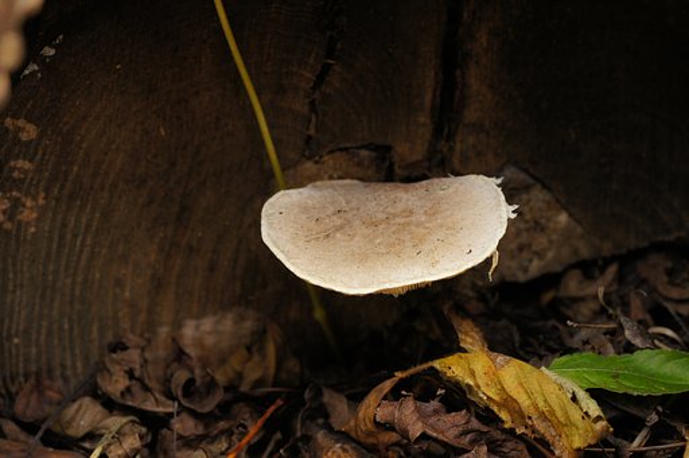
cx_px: 344
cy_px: 229
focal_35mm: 75
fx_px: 1434
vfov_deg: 18.1
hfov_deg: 27.0
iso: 500
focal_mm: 50
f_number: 5
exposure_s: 1/80
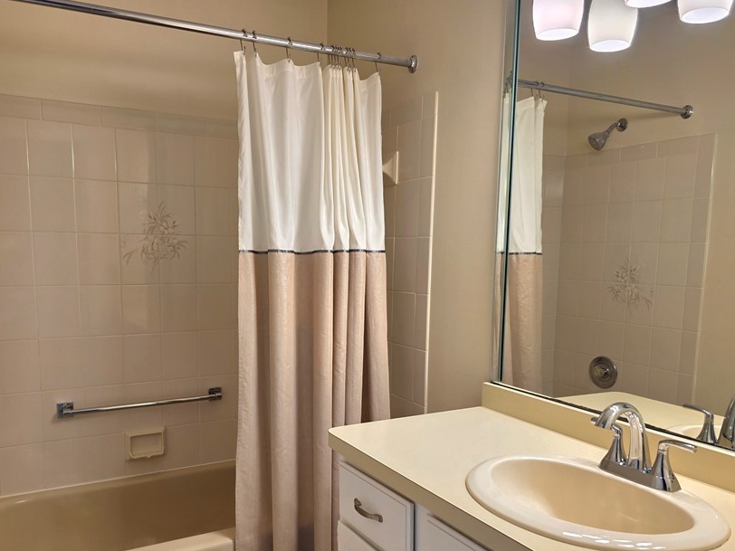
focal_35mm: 29
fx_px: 616
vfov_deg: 48.0
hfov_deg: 61.6
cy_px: 327
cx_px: 342
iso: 80
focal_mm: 6.3
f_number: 1.7
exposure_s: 1/120
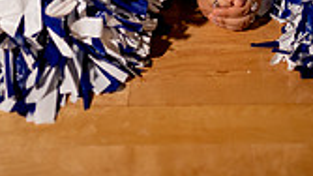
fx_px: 564
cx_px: 203
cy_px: -210
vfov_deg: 14.0
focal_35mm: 68
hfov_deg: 30.8
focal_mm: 24
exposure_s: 1/800
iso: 100
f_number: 1.4
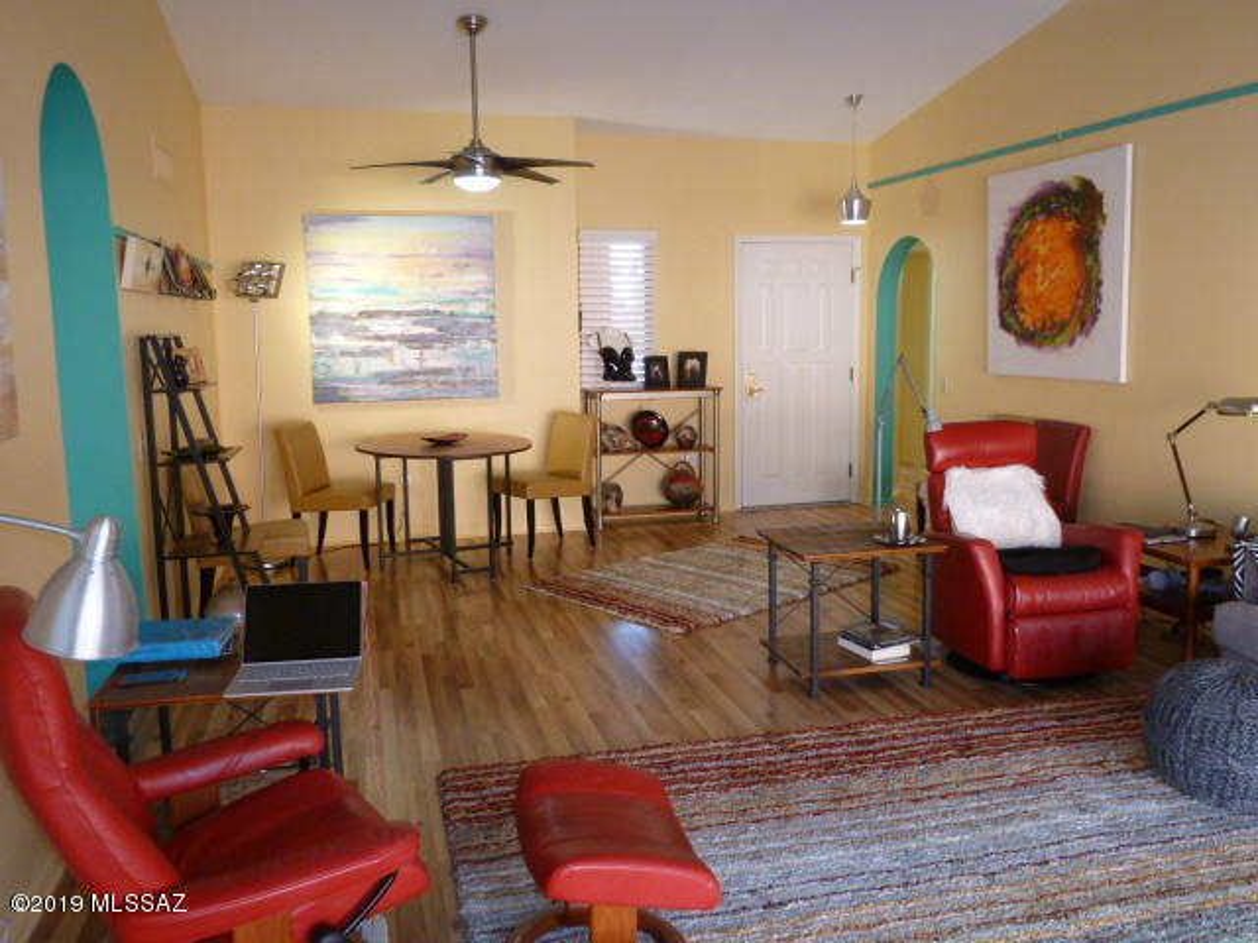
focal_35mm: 29
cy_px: 472
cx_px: 629
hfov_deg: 61.7
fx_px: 1054
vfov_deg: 48.2
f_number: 3.4
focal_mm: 4.7
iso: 250
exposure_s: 1/30
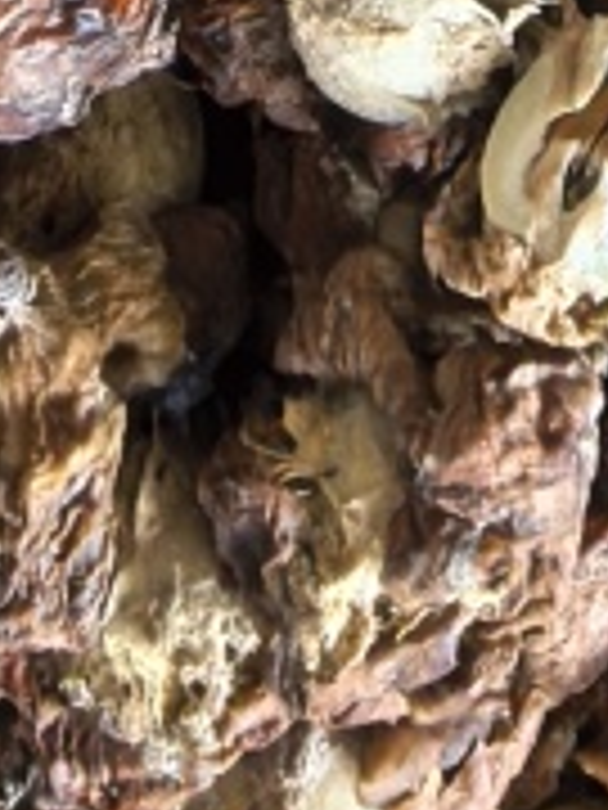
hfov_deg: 10.4
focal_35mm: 142
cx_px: 540
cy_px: -1042
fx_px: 3325
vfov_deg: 11.7
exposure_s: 1/50
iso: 320
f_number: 2.2
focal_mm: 1.95
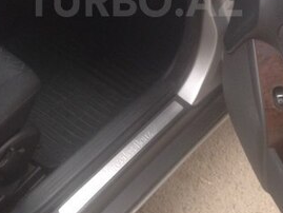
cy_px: 1
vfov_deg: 17.8
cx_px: 135
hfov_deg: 24.1
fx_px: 663
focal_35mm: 81
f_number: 2.4
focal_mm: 4.12
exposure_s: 1/120
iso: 64
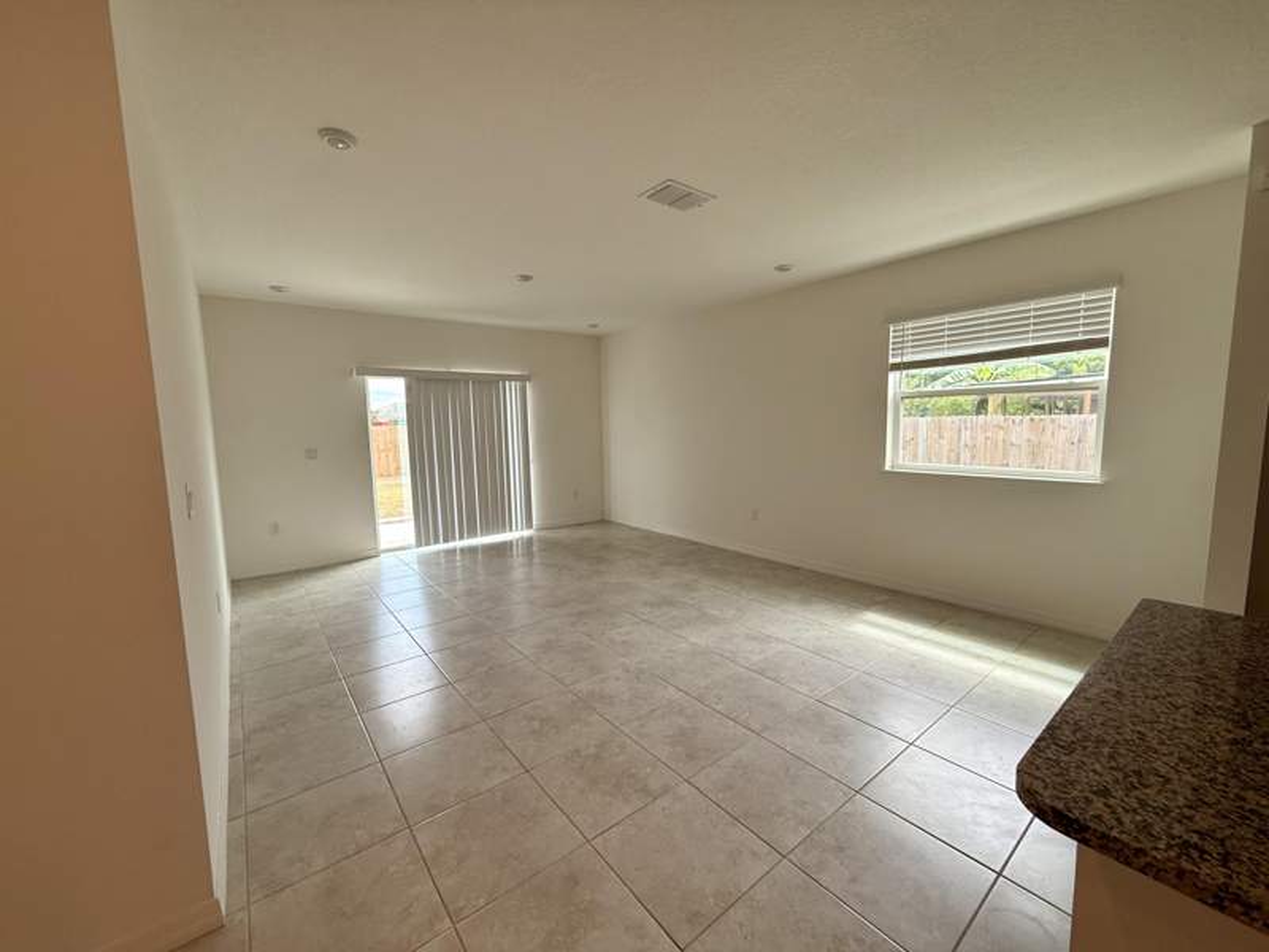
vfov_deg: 85.7
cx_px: 634
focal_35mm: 14
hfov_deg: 102.1
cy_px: 476
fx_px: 513
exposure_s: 1/120
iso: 80
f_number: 2.2
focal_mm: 2.22
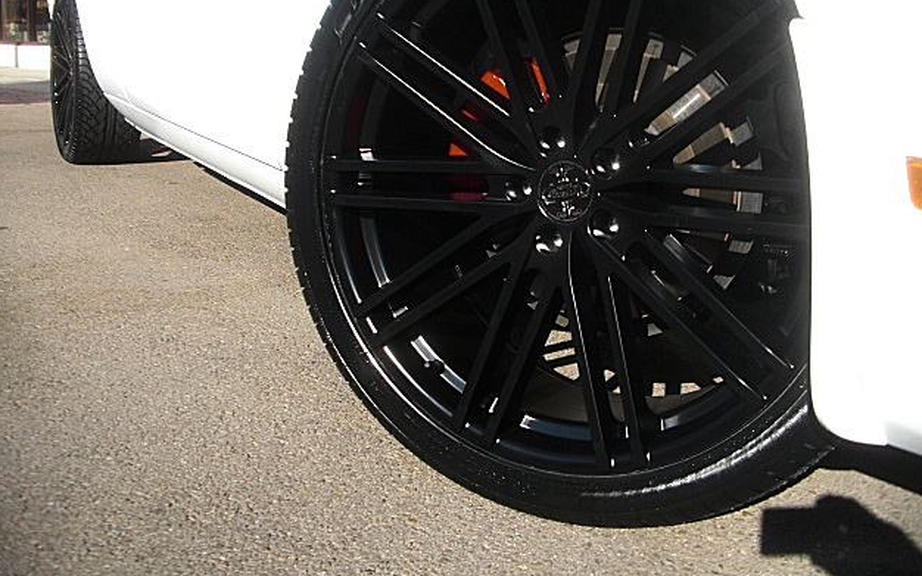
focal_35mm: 39
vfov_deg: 32.6
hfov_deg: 50.4
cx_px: 465
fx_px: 980
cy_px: 227
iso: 50
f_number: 2.8
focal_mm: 6.3
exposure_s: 1/500
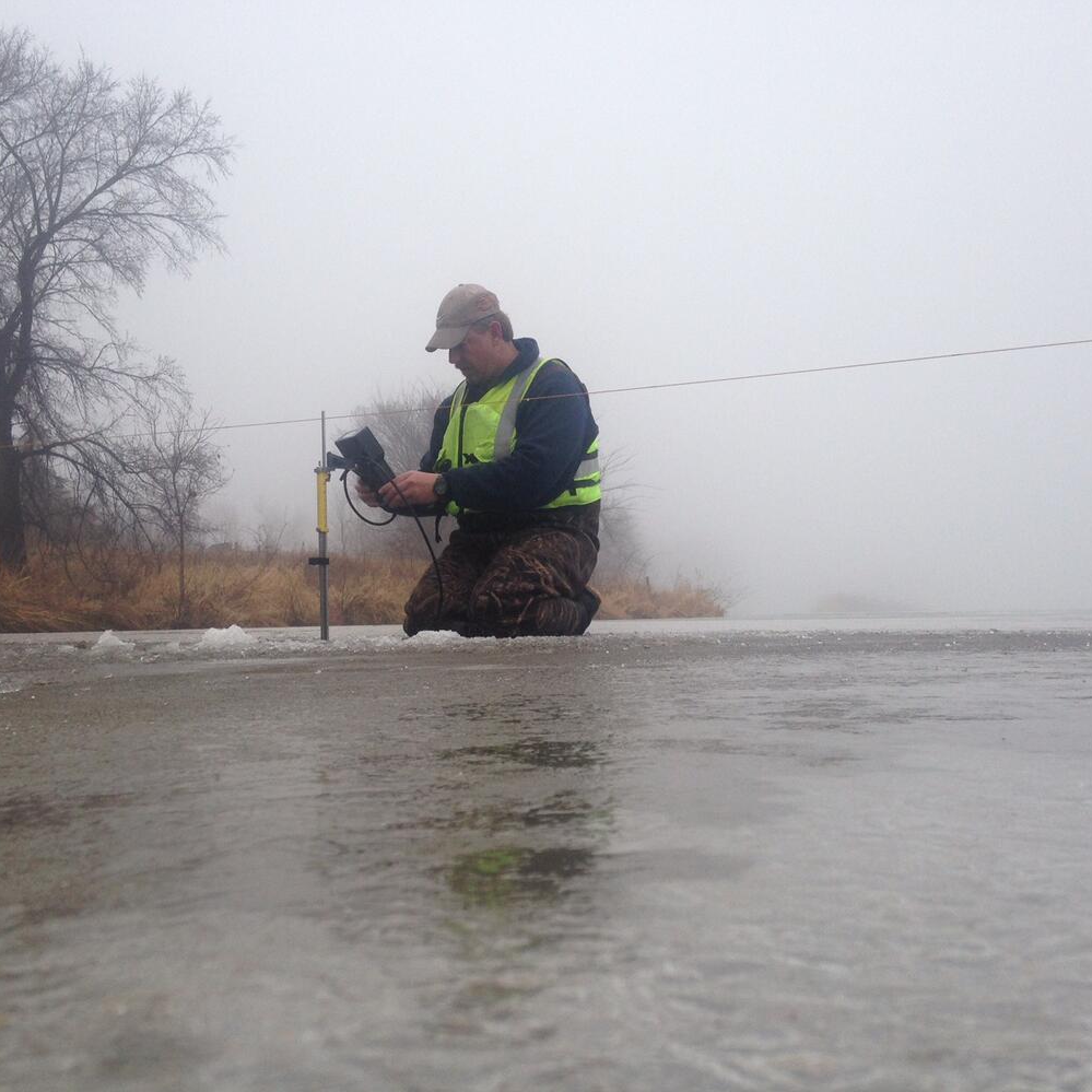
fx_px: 1392
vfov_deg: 42.8
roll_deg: +0.6
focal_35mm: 39
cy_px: 547
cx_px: 517
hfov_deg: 42.8
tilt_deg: +2.4
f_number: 2.4
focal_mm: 4.12
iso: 64
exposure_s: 1/120
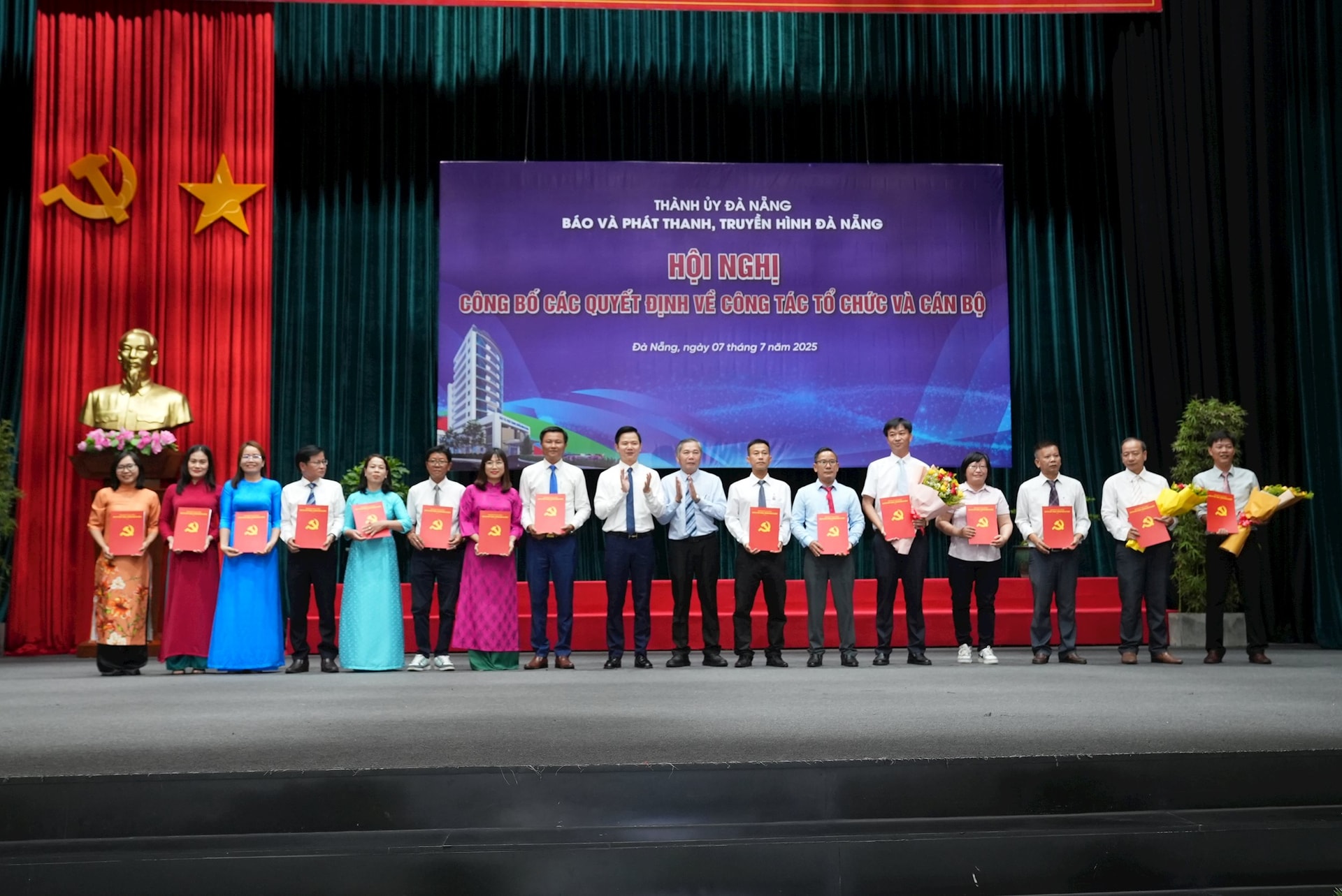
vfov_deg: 36.0
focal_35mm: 37
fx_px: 1380
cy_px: 448
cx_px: 671
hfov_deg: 51.9
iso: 3200
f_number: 5
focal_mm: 37
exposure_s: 1/50
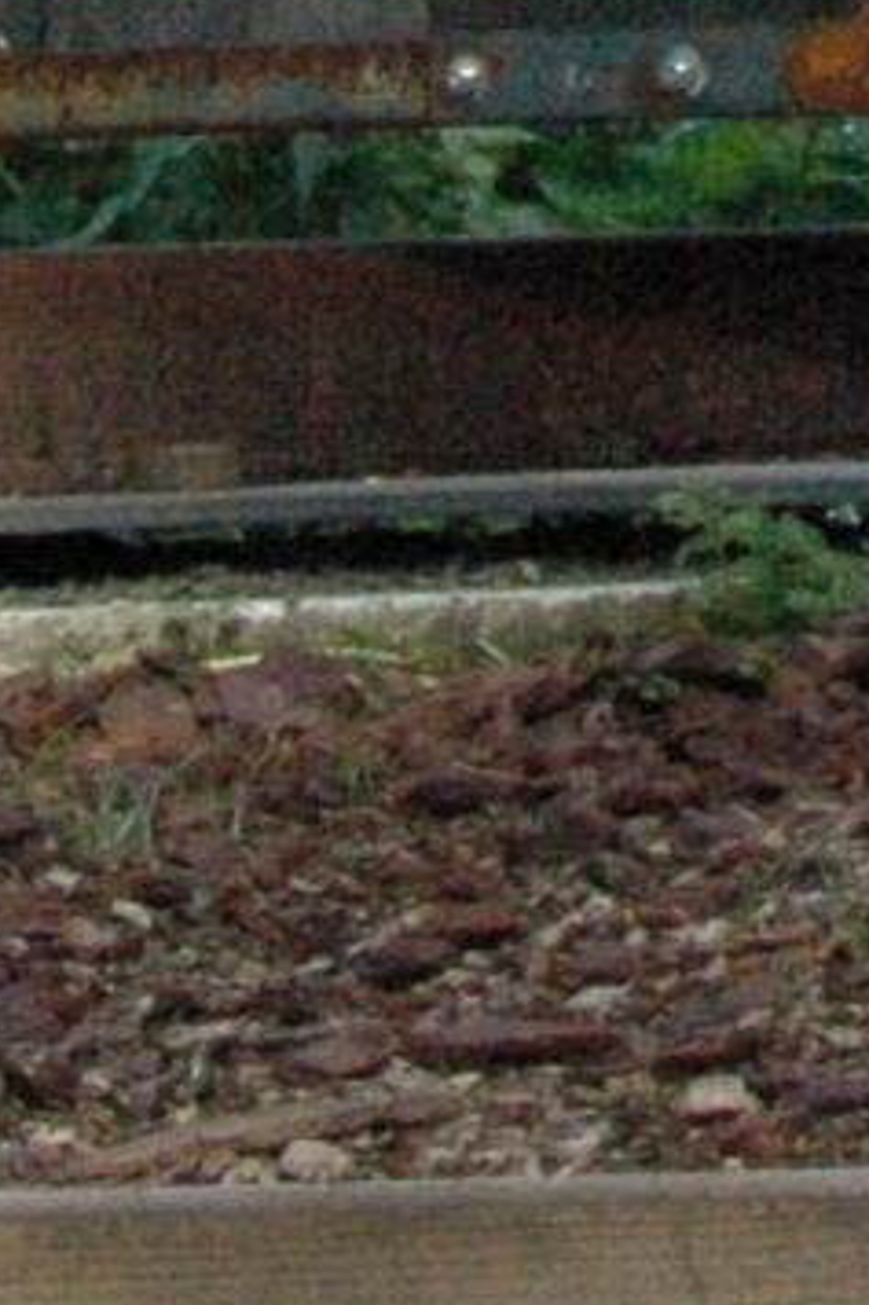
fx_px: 12503
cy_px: -2988
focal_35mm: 345
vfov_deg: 5.5
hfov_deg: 4.0
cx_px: 1243
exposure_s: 1/640
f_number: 13
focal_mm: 32
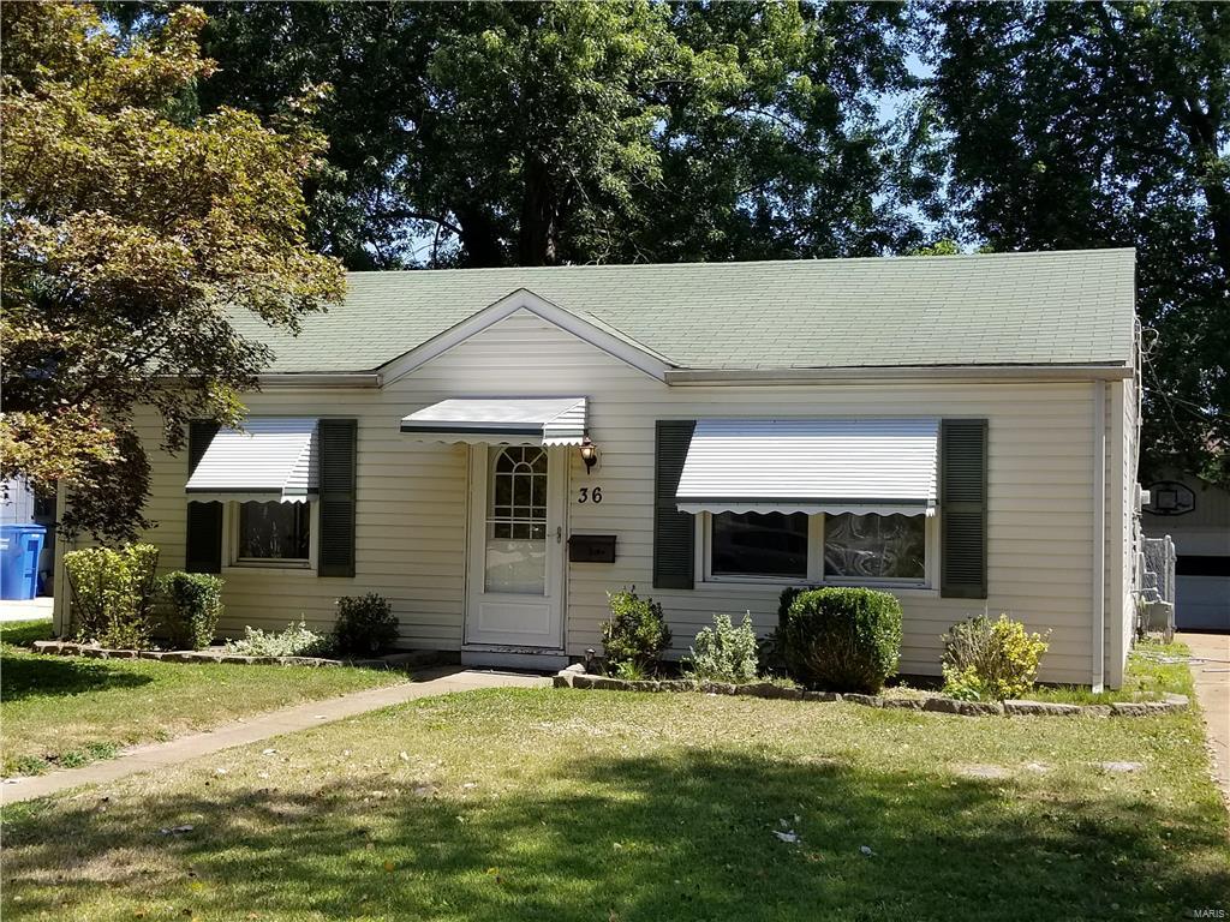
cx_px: 615
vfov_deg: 53.1
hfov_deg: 67.3
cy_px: 461
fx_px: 924
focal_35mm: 26
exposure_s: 1/1524
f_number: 1.7
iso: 50
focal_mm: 4.25
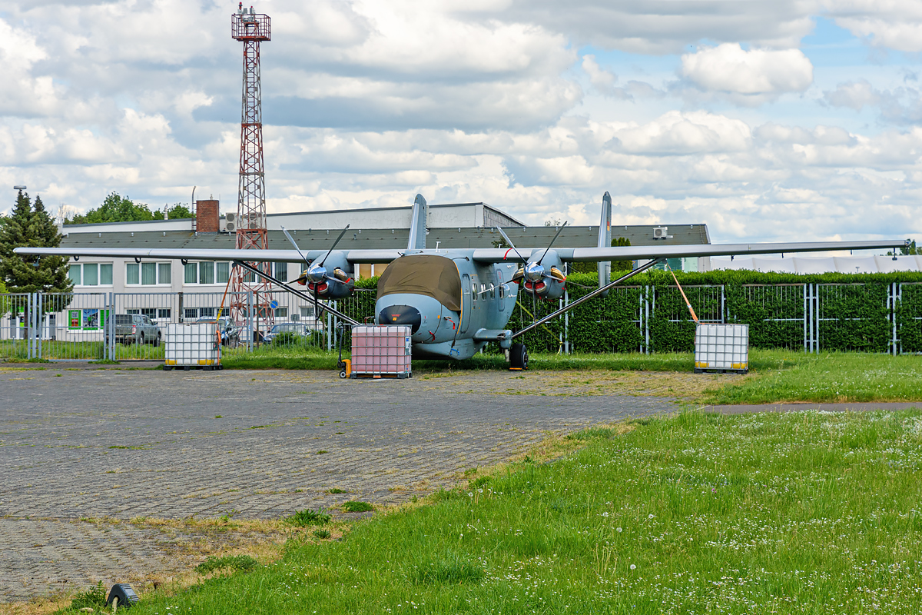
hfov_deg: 24.6
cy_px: 308
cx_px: 461
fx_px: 2113
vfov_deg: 16.6
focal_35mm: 82
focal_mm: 55
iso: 200
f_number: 7.1
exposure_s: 1/800
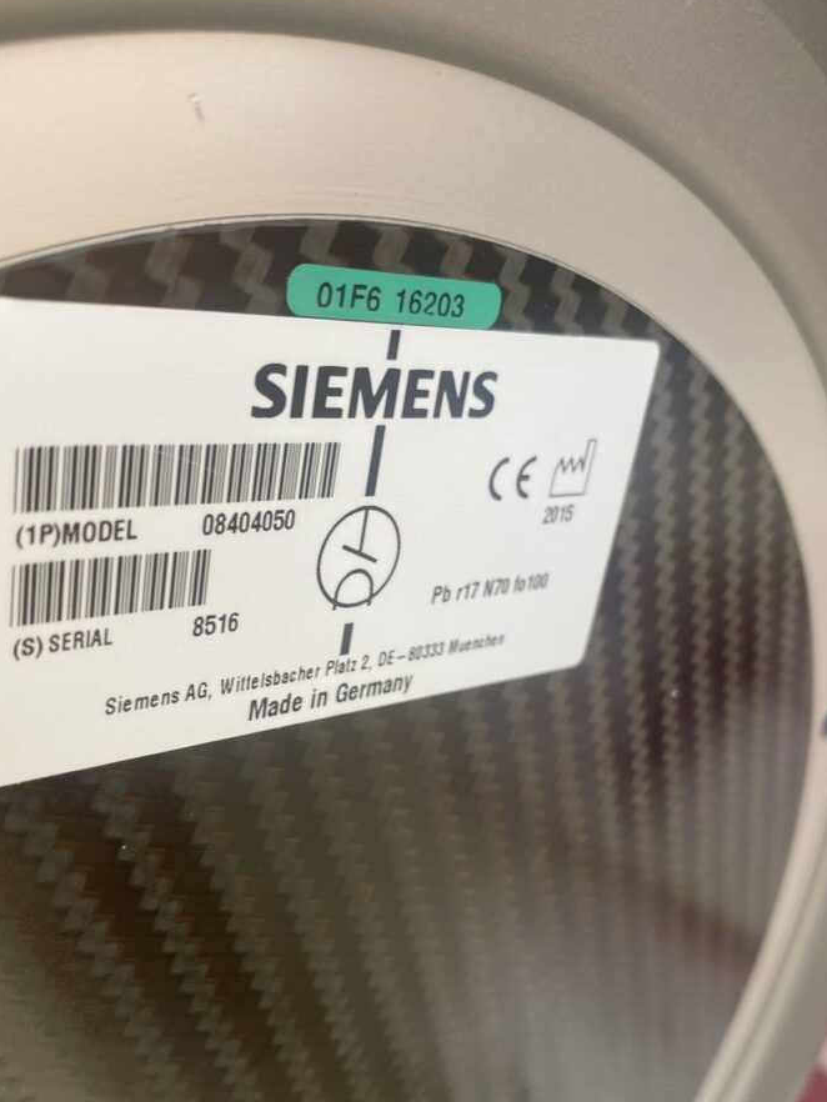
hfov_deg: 41.8
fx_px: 1083
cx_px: 377
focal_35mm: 34
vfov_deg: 53.3
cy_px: 692
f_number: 1.8
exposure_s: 1/122
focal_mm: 4.25
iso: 80
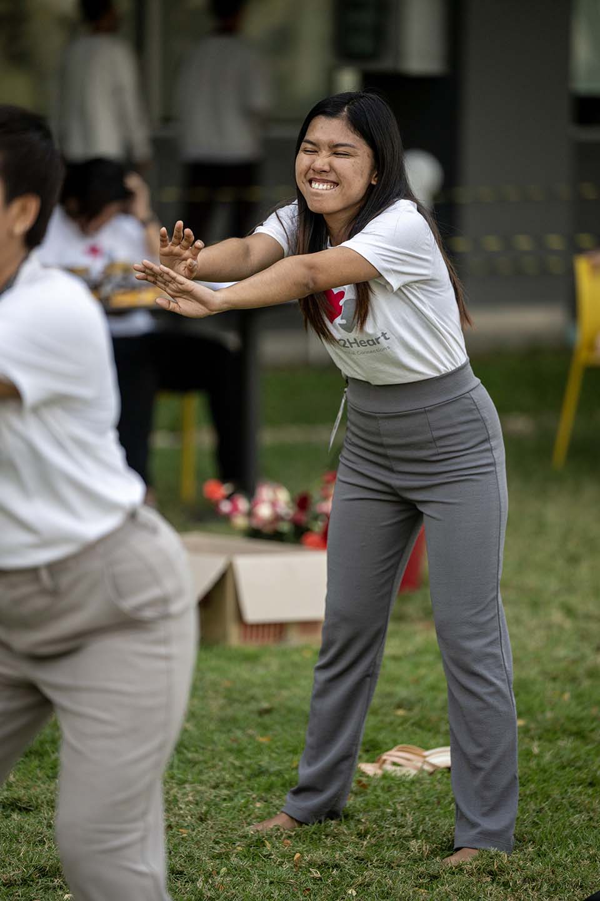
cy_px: 450
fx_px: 5000
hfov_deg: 6.9
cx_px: 300
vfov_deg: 10.3
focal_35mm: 200
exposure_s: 1/800
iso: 220
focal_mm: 200
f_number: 2.8
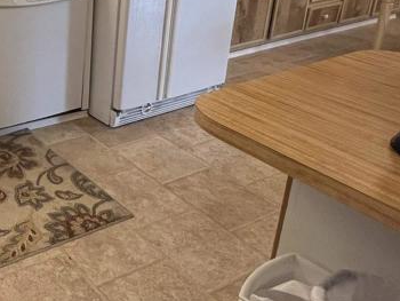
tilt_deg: -16.2
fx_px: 439
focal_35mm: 38
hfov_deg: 37.6
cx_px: -74
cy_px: 21
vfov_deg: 35.2
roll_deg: +1.9
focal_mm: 1.57
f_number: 1.8
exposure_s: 1/60
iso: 160
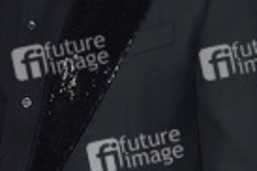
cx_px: 84
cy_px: -83
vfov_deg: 6.1
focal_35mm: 224
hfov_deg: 9.2
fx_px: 1597
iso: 250
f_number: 6.3
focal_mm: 68
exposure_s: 1/250
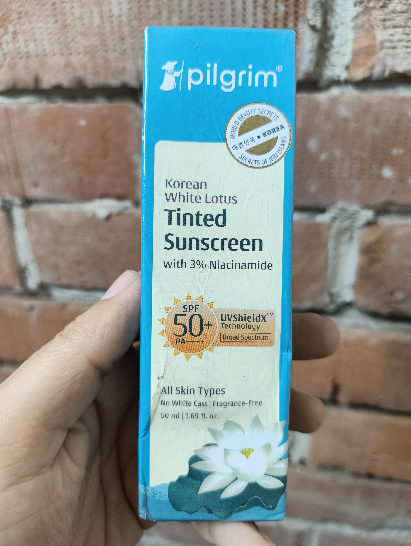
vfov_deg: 71.5
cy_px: 273
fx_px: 379
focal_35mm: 24
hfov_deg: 56.9
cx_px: 206
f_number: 1.87
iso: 505
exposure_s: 1/50
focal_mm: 5.56
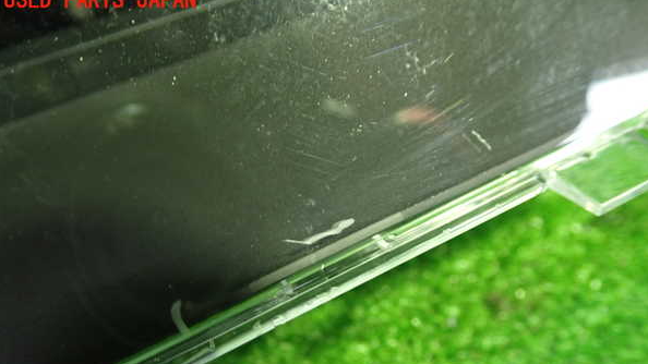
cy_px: 232
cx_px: 325
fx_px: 567
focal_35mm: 33
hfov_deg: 59.5
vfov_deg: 35.4
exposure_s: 1/30
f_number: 2.3
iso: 400
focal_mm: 5.4
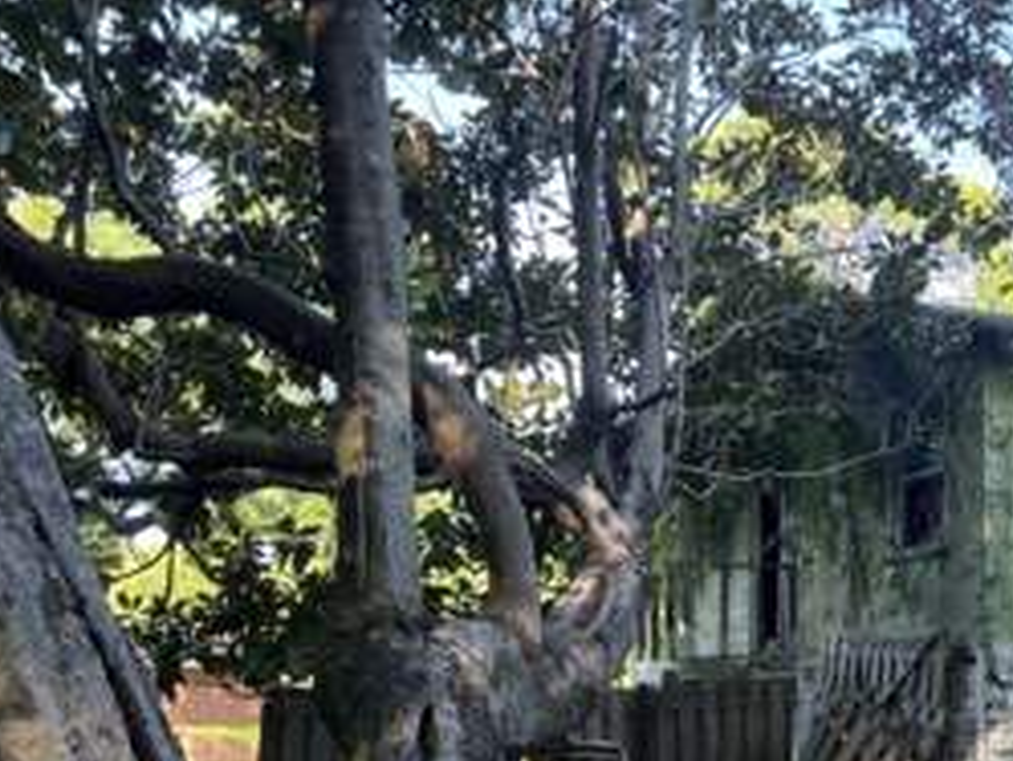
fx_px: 1464
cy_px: 592
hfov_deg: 36.5
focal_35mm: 50
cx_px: 846
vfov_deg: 28.6
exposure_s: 1/162
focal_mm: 5.7
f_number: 1.5
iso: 40
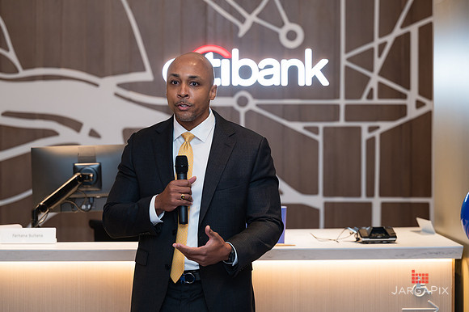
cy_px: 149
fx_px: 1318
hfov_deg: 20.2
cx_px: 235
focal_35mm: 101
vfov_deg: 13.5
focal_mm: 96
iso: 400
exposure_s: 1/160
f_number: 3.2
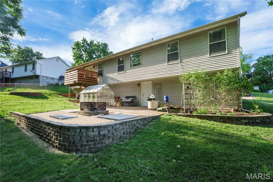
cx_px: 136
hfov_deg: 94.0
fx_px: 127
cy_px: 91
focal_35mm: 17
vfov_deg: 71.0
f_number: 9
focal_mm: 16.8
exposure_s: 1/80
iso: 160
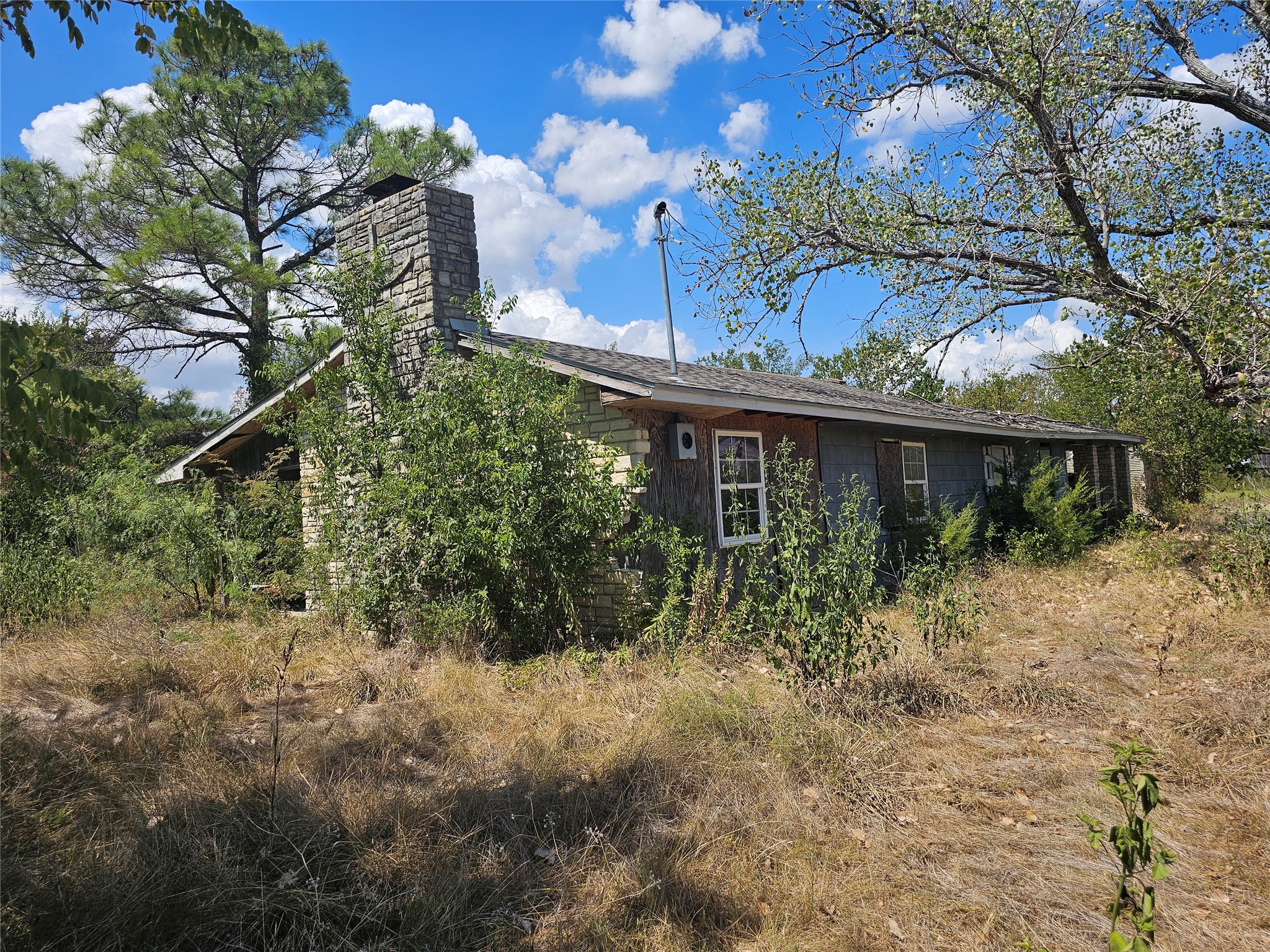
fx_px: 844
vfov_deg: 58.9
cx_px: 635
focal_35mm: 23
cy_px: 476
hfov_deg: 73.9
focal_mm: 6.3
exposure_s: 1/825
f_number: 1.7
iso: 10
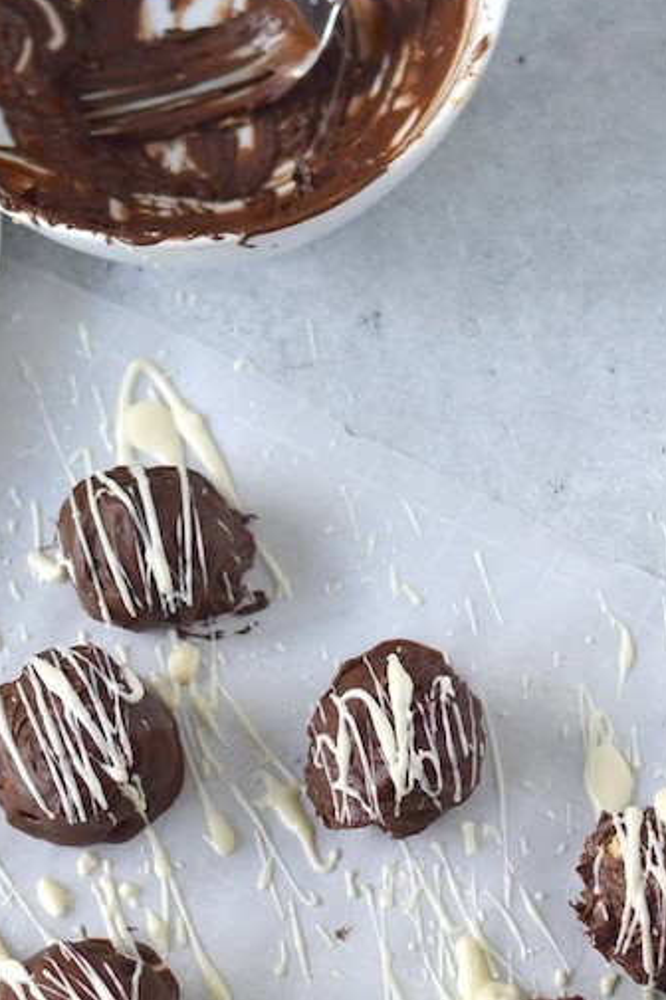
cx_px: 163
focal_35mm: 134
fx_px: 3723
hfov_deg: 10.2
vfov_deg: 15.2
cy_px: 800
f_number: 2.8
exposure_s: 1/500
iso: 1100
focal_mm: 50
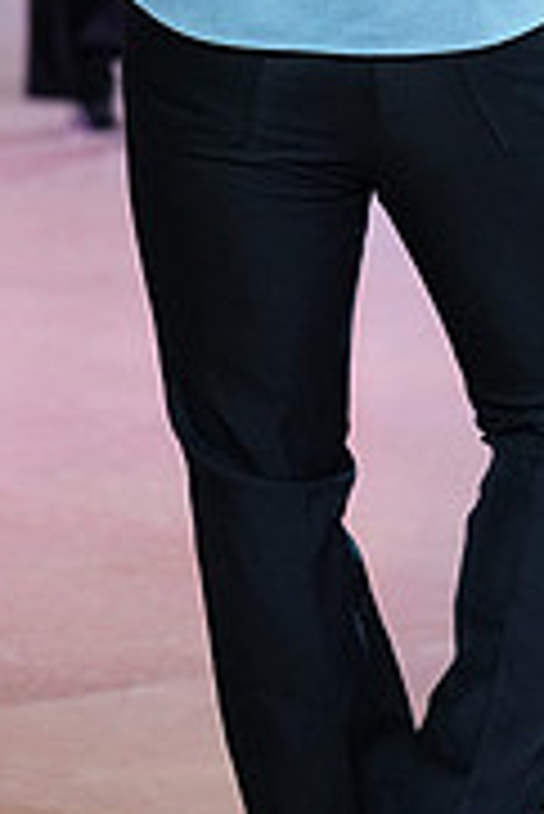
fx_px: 6606
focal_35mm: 292
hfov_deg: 4.7
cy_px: -193
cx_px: -268
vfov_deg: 7.0
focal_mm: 91
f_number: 2.8
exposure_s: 1/500
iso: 1600
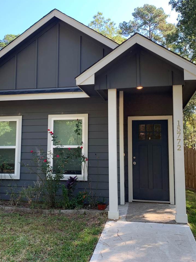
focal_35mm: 35
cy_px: 130
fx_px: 264
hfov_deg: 40.6
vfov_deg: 52.6
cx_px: 87
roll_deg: -1.1
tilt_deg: +8.9
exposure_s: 1/129
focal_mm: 4.25
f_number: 1.8
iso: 25
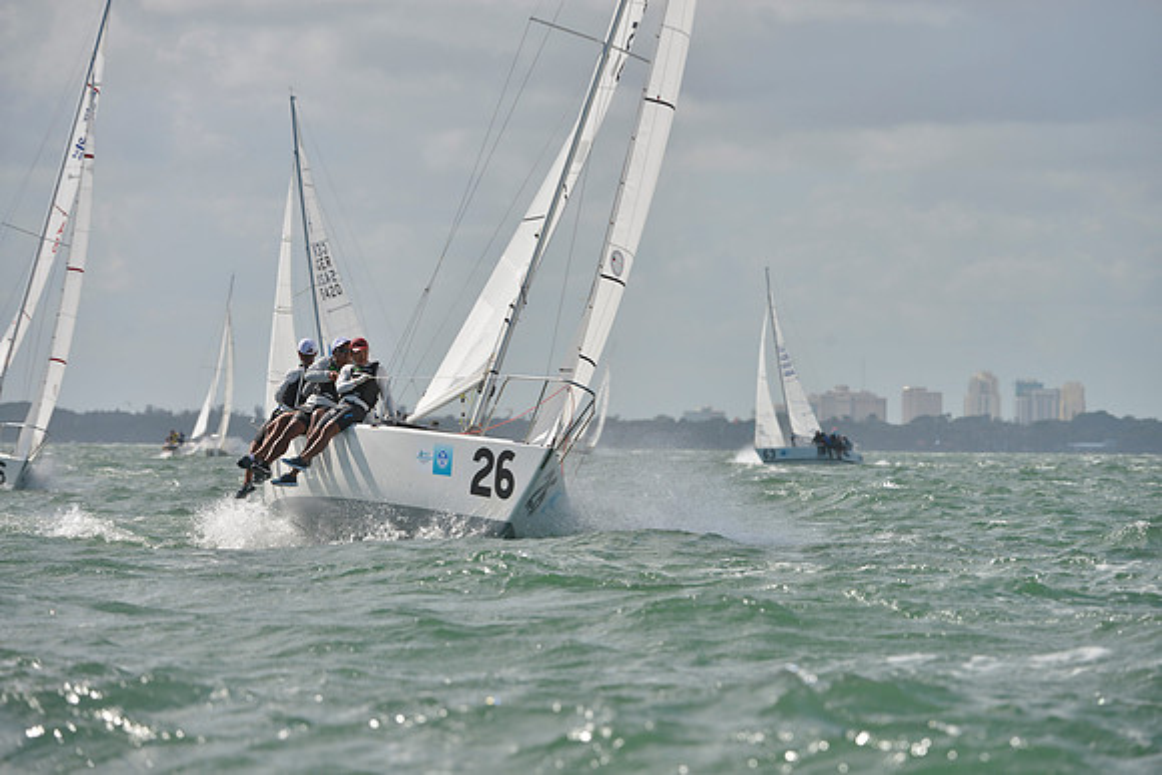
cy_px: 388
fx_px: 9039
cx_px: 581
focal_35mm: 280
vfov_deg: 4.9
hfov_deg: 7.4
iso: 280
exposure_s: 1/1600
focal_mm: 280
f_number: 7.1
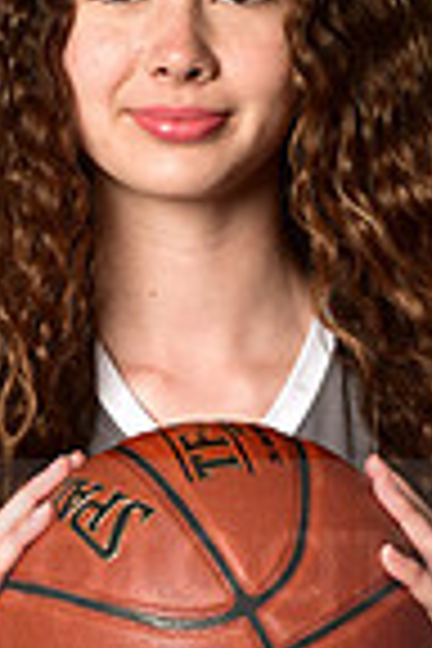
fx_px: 9773
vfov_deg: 3.8
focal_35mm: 543
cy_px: 522
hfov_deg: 2.5
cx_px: 173
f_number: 4.5
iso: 200
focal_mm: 135
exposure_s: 1/200
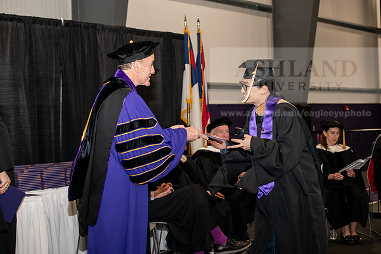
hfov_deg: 28.8
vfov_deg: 19.5
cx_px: 190
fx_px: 741
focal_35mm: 70
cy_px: 127
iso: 1600
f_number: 5.6
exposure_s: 1/200
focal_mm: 70
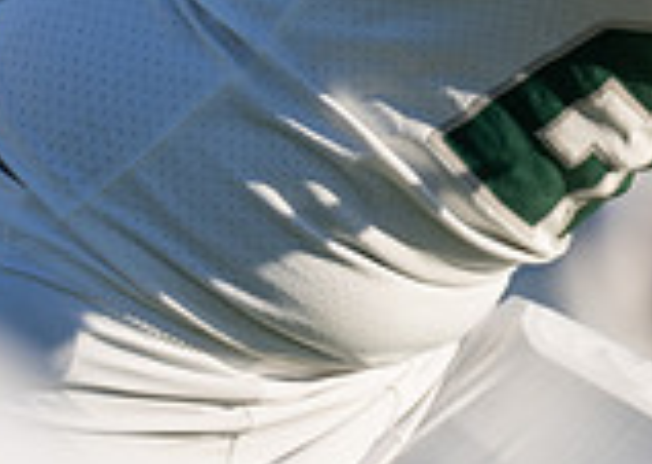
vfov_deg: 1.6
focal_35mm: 924
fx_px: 17081
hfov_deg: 2.2
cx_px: 768
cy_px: -512
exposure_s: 1/1250
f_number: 2.8
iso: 100
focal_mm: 185
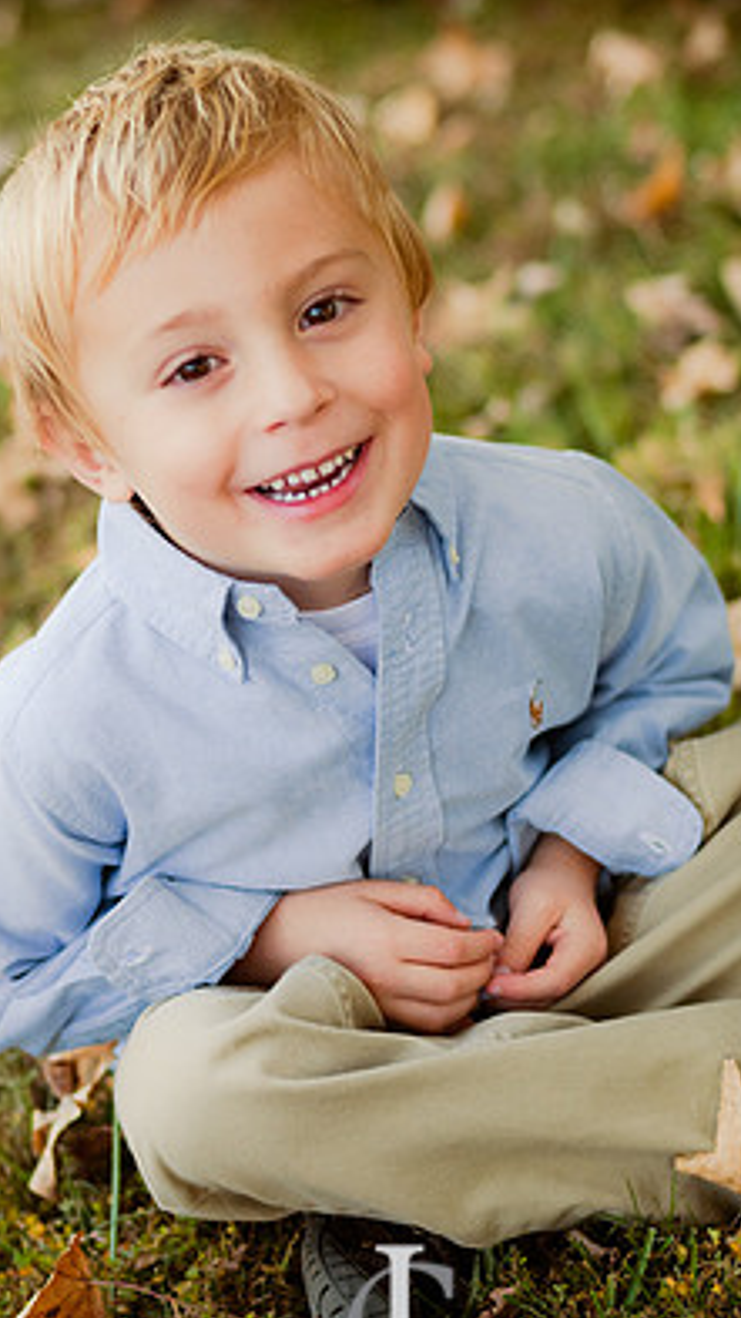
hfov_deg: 13.4
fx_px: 3144
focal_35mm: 90
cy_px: 741
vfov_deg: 23.7
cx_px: 337
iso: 400
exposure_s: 1/640
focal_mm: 50
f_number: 2.5
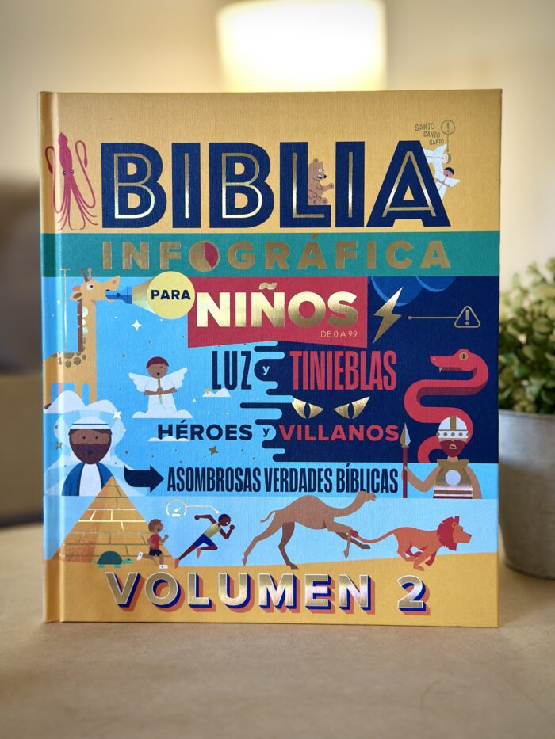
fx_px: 1026
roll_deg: -0.1
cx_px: 278
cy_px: 370
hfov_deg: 30.3
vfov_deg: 39.7
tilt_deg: -3.7
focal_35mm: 48
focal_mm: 6.86
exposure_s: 1/50
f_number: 1.78
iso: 250
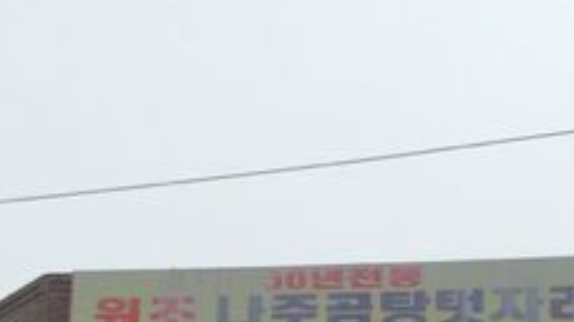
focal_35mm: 110
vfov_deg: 10.5
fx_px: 1673
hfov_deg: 19.5
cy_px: 538
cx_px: 273
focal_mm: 3.3
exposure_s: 1/1079
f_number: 2.4
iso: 32
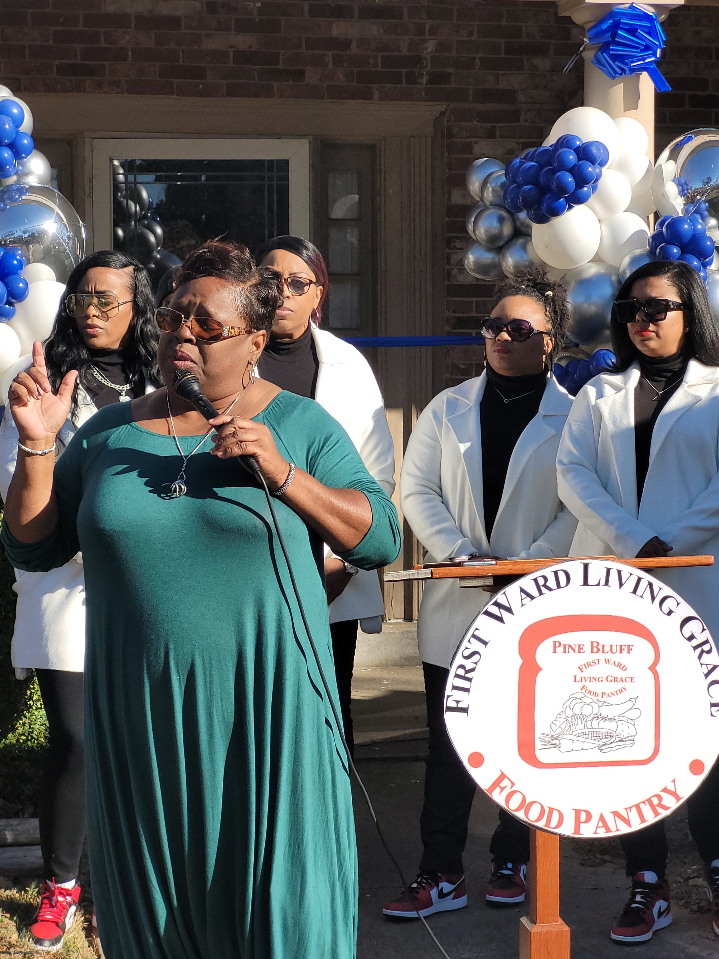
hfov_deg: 19.4
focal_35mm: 76
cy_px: 480
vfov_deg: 25.7
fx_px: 2105
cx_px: 360
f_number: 2.4
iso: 25
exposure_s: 1/857
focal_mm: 7.12
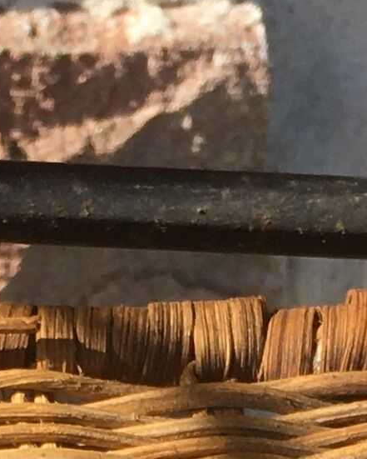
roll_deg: -8.8
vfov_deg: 8.7
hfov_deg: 7.5
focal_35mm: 207
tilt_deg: -40.3
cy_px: 1005
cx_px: 127
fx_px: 2810
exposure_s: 1/986
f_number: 2.2
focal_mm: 4.15
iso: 25
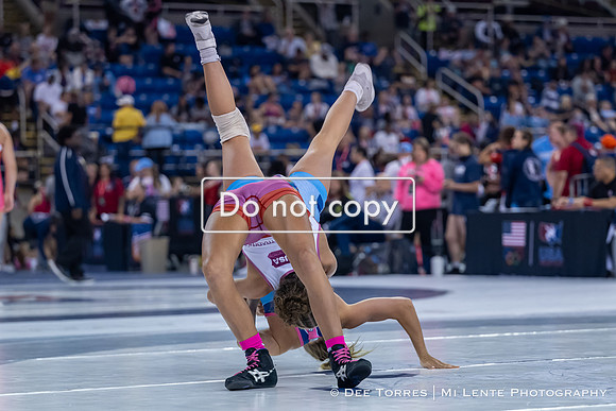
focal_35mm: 125
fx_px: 2141
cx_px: 307
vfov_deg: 11.0
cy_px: 270
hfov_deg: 16.4
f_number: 2.8
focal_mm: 93
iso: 1600
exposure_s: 1/800
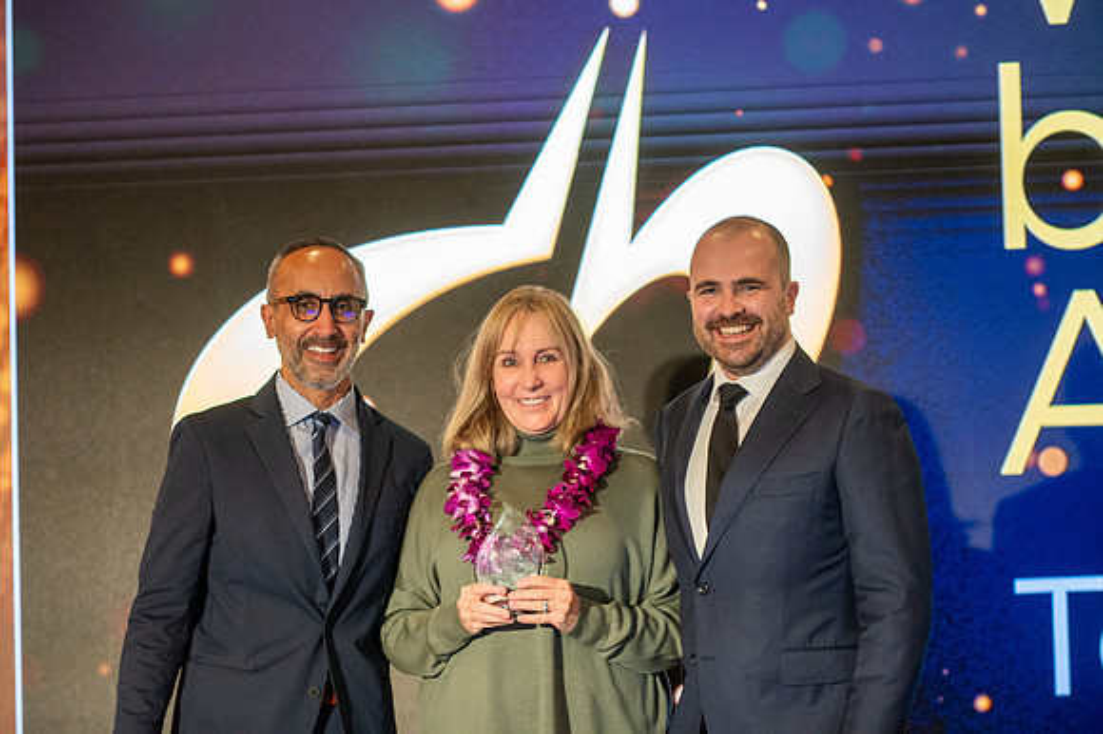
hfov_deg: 13.3
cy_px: 367
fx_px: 4746
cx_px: 552
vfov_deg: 8.8
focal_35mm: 155
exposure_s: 1/250
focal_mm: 155
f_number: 2.8
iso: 3200
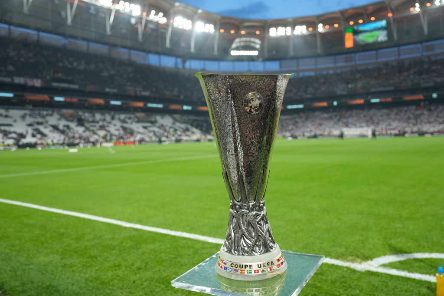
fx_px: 382
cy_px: 148
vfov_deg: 42.3
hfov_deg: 60.3
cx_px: 222
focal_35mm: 31
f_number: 2.8
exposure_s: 1/1250
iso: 2000
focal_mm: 31
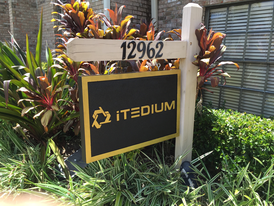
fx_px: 230
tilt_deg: -12.6
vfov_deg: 48.2
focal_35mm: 29
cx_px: 137
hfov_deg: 61.7
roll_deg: -1.5
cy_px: 103
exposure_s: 1/482
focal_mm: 4.15
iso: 32
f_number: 2.2
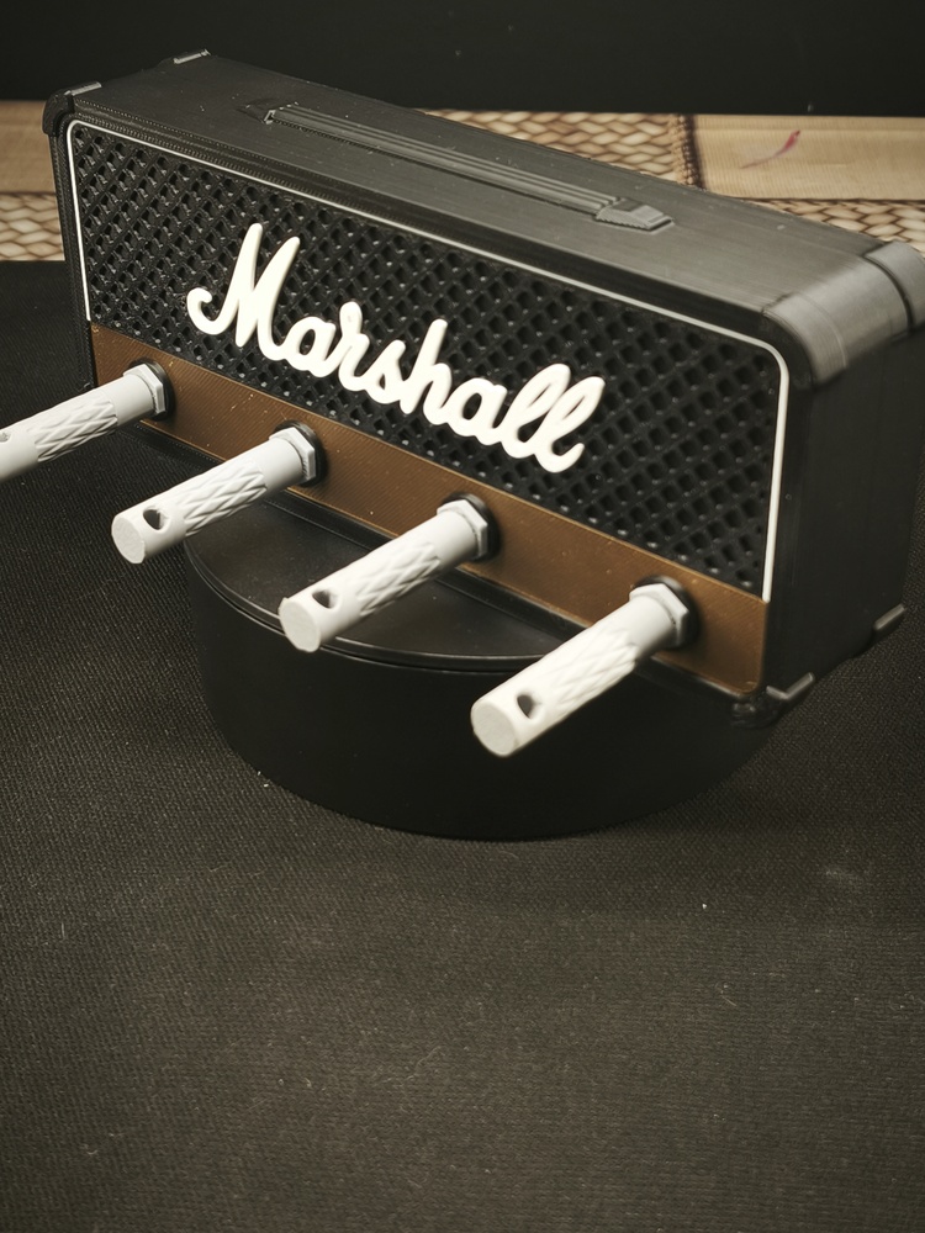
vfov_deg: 33.2
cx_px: 462
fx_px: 2066
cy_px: 616
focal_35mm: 58
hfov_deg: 25.2
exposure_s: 1/10
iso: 100
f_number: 1.7
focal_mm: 5.35
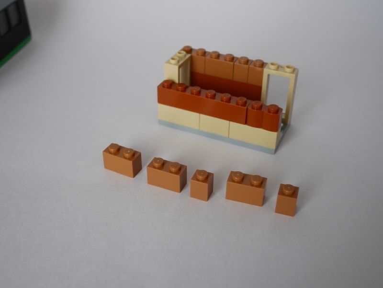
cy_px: 144
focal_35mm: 40
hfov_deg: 46.8
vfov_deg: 36.0
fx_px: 443
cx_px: 192
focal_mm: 20
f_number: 5
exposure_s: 1/60
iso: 500
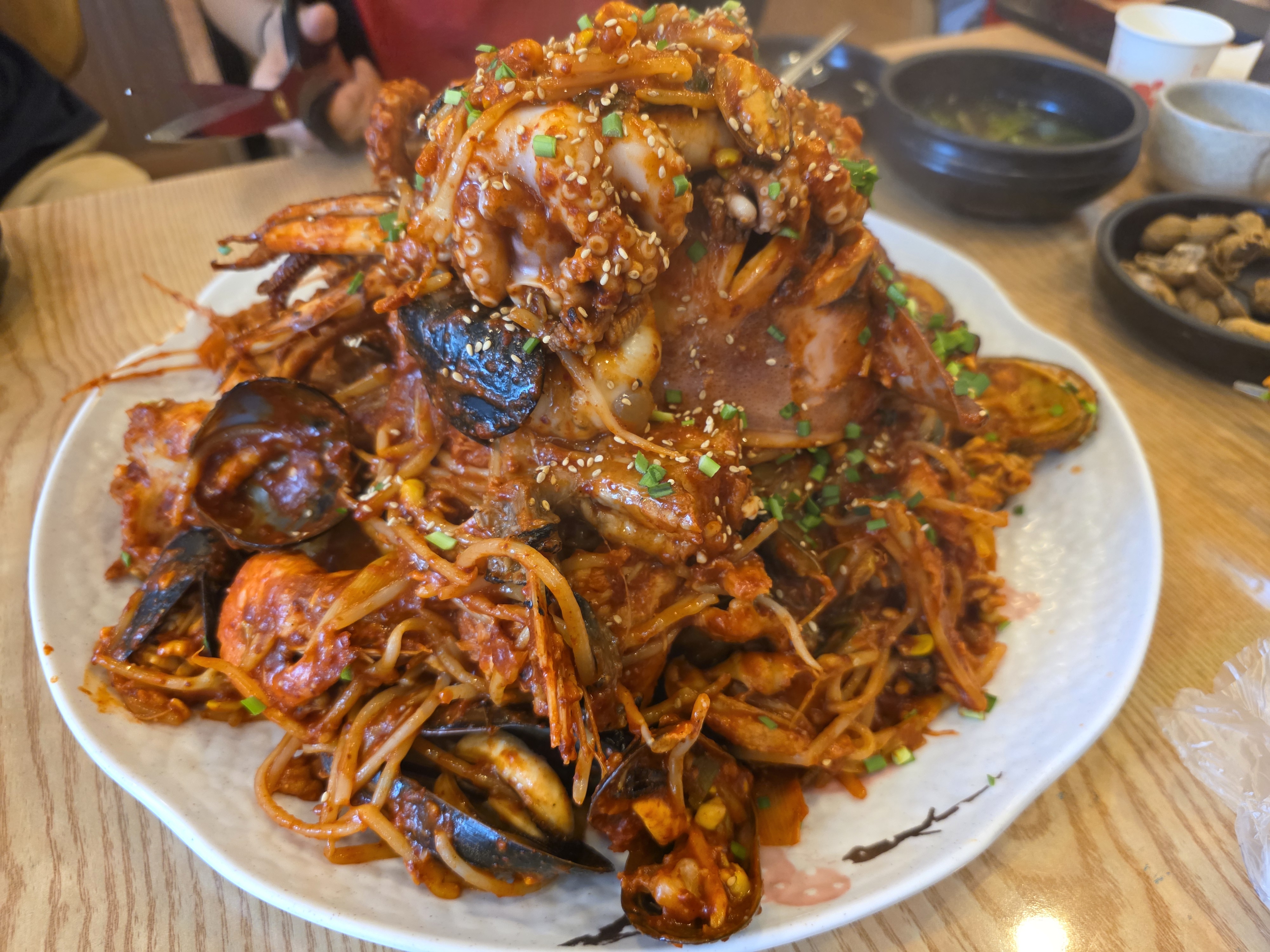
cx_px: 635
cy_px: 476
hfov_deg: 73.9
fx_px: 844
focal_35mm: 23
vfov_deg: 58.9
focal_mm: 6.3
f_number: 1.7
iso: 400
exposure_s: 1/120
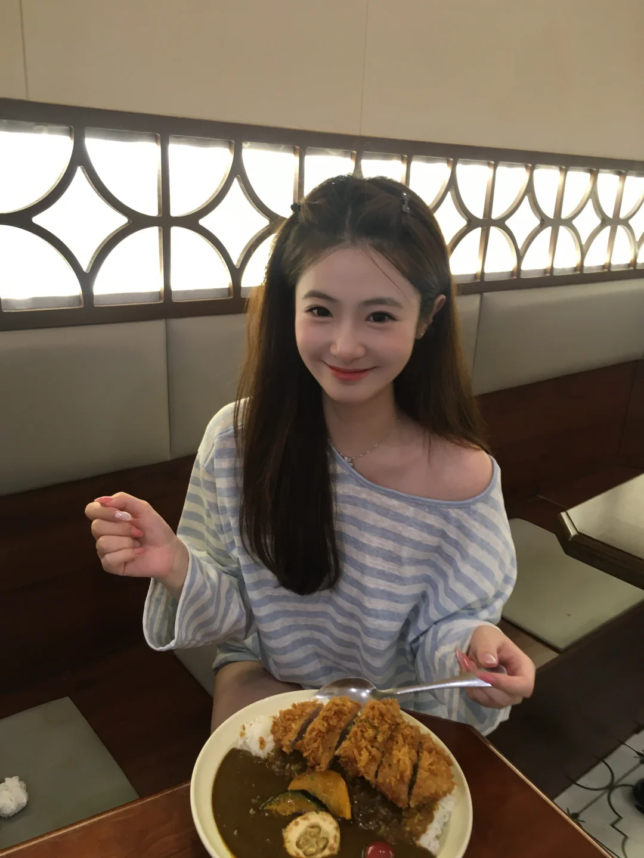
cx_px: 322
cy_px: 429
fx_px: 719
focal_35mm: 29
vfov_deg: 61.7
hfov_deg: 48.2
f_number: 2.2
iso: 100
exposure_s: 1/33
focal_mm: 4.15
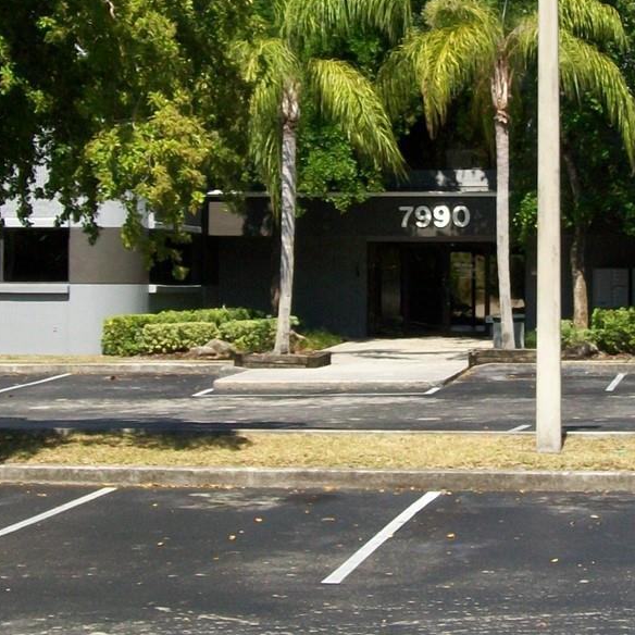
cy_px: 227
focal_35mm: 109
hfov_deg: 15.9
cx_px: 445
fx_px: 2262
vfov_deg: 16.0
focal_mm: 7.6
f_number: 5.3
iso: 64
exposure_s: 1/320
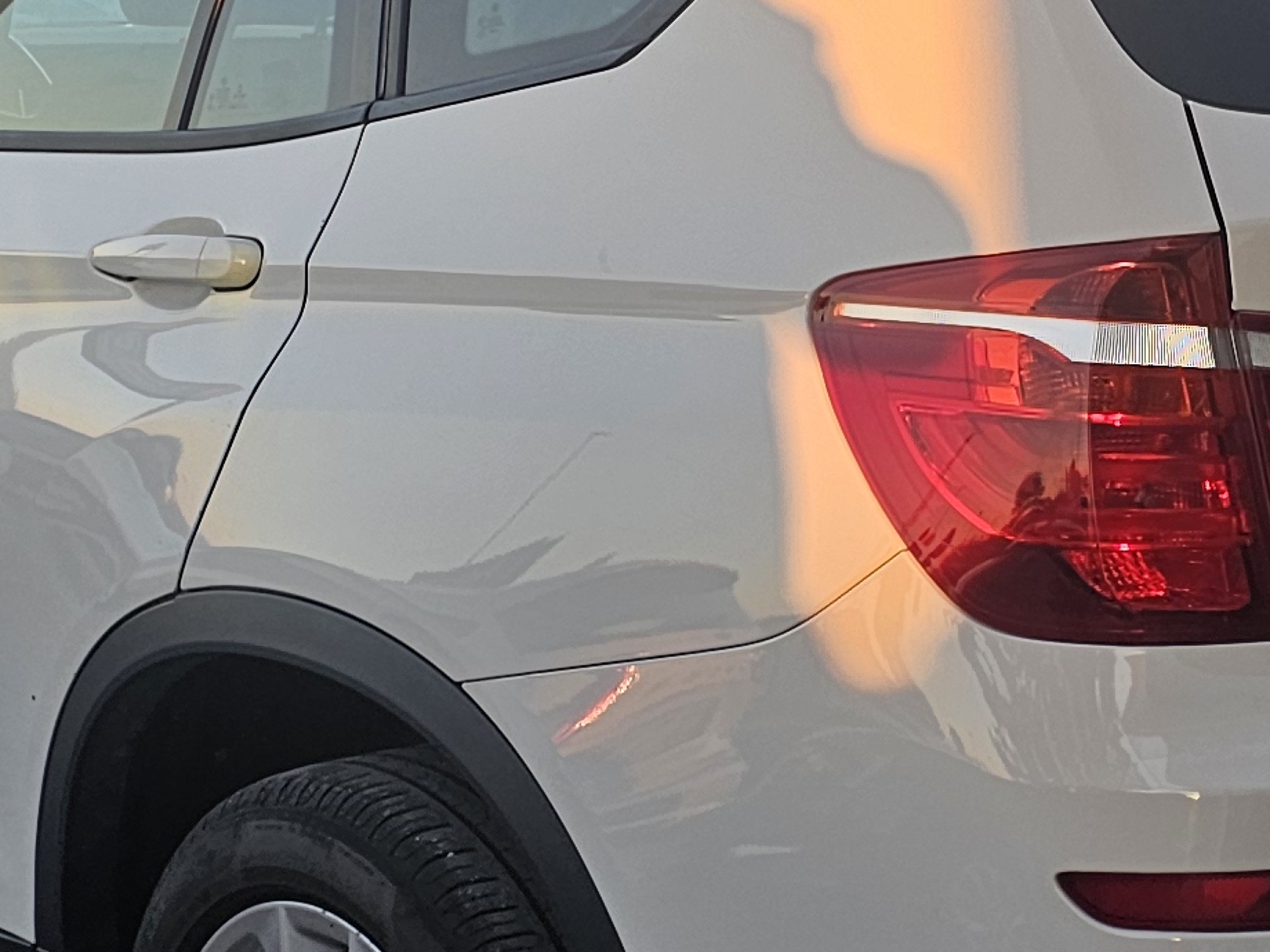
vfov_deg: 14.8
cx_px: 919
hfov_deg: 19.5
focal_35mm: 100
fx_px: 3669
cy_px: 326
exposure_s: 1/190
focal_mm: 6.3
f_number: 1.7
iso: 25
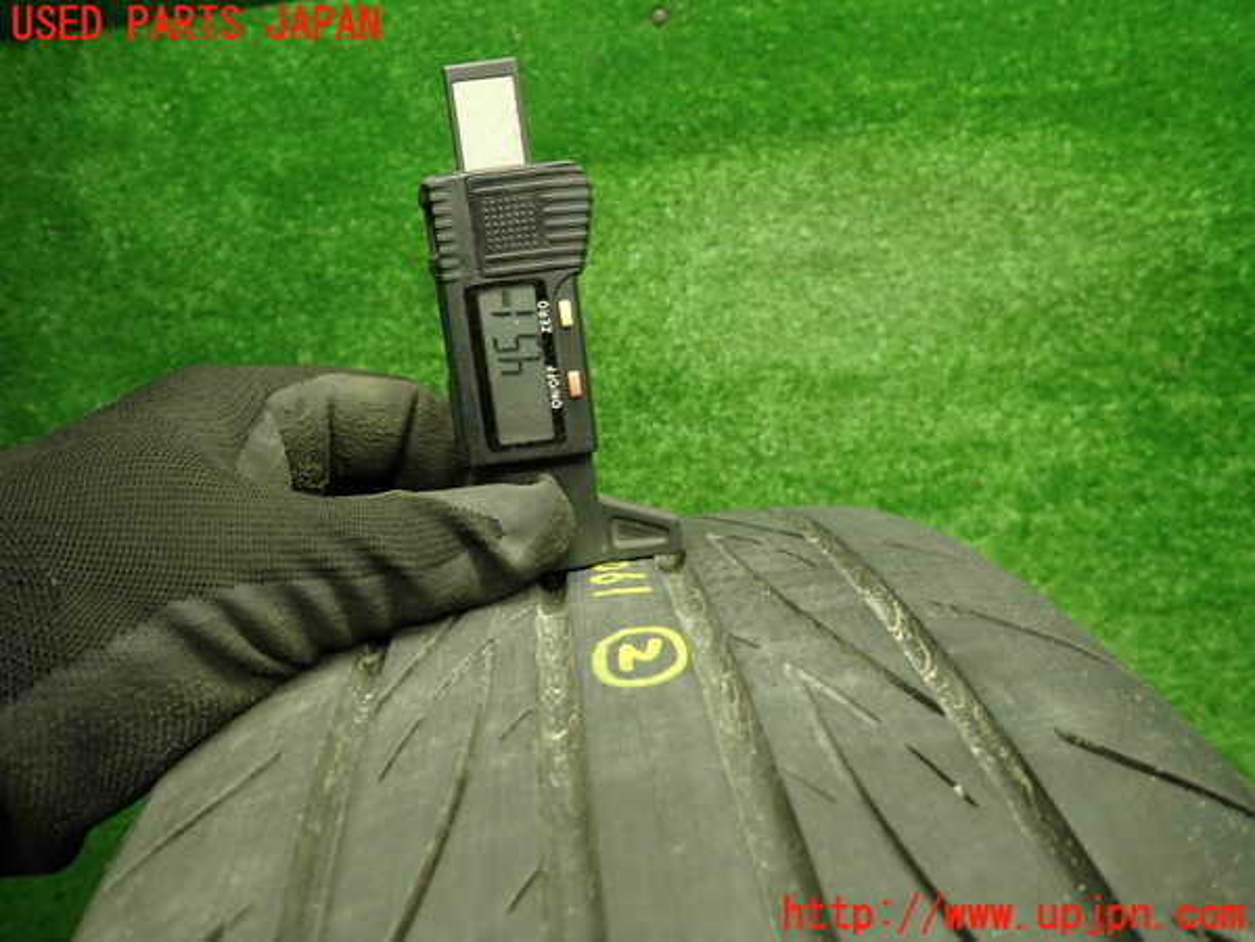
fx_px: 906
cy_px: 471
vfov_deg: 54.9
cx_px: 628
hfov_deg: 69.4
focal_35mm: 25
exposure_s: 1/40
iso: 200
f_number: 2
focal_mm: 4.5
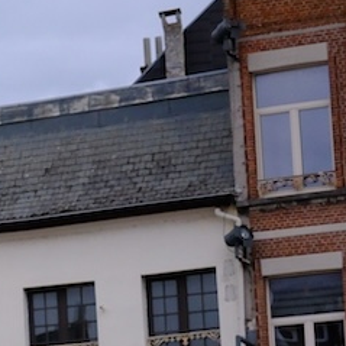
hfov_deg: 6.4
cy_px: 420
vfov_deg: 7.3
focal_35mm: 239
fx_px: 2703
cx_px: -879
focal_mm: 23
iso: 400
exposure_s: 1/4000
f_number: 2.8
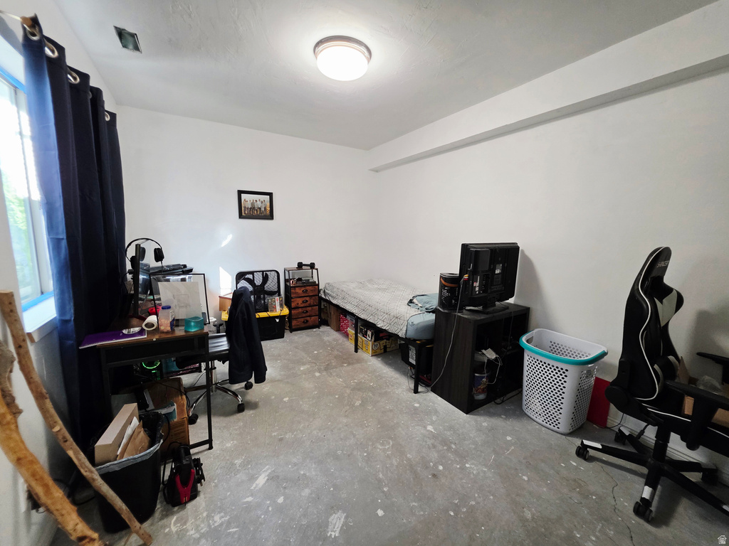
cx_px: 364
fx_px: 274
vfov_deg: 89.9
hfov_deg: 106.2
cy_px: 273
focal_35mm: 13
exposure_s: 1/120
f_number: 1.9
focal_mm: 2.2
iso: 250
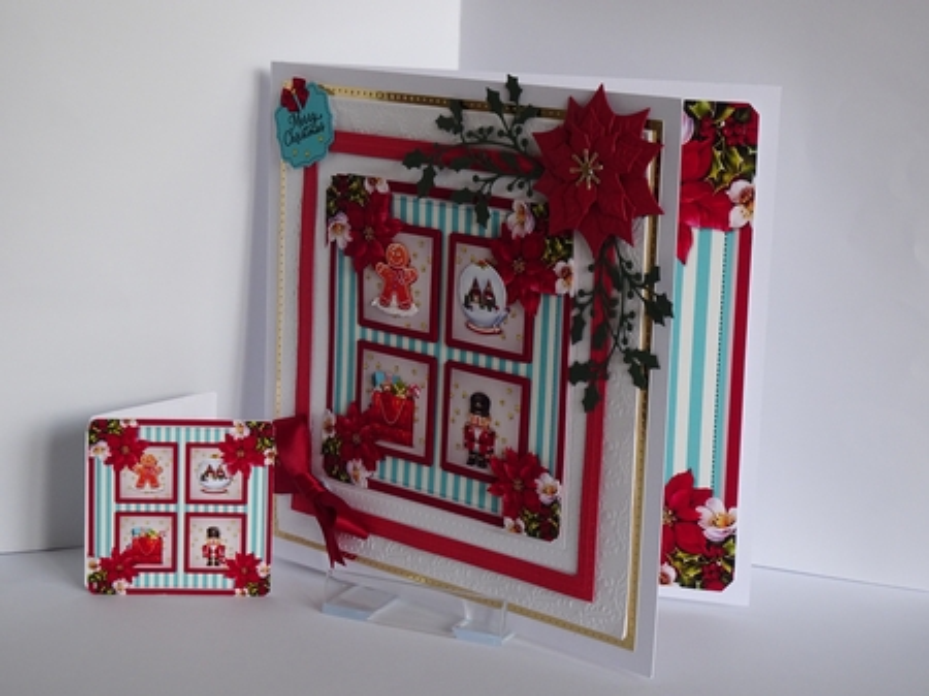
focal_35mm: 73
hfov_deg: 26.7
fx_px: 1958
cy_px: 348
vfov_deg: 20.1
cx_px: 464
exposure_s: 1/80
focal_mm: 12.42
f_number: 5
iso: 250
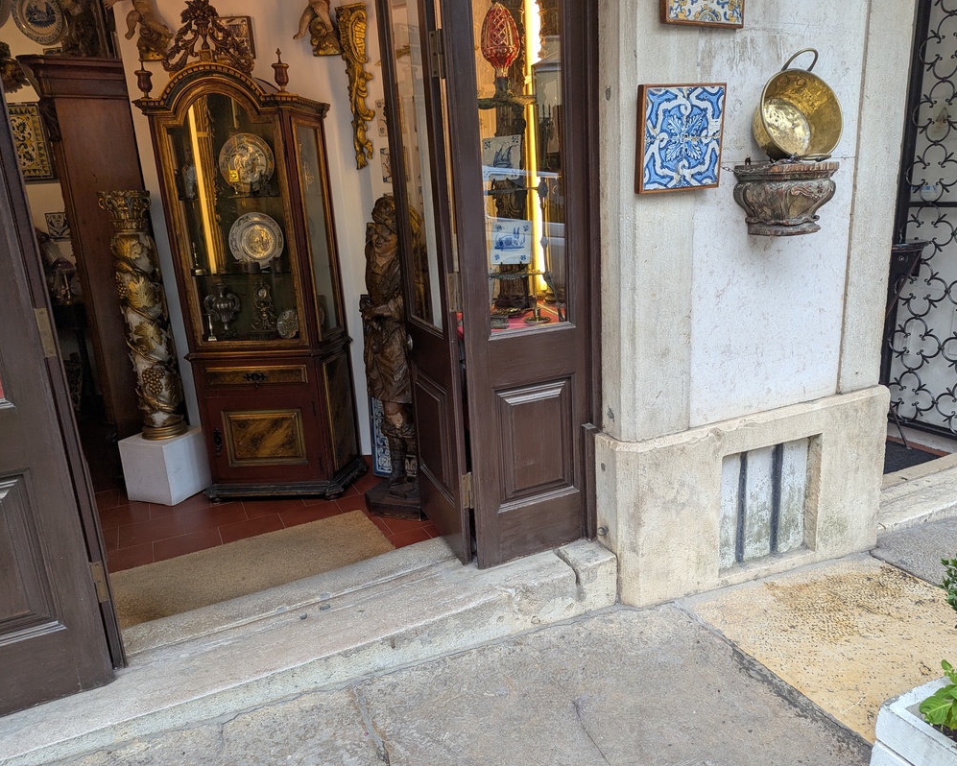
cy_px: 383
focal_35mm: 25
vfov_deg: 56.8
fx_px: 708
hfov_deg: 68.0
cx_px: 508
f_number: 1.85
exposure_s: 1/263
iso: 49
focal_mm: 6.81
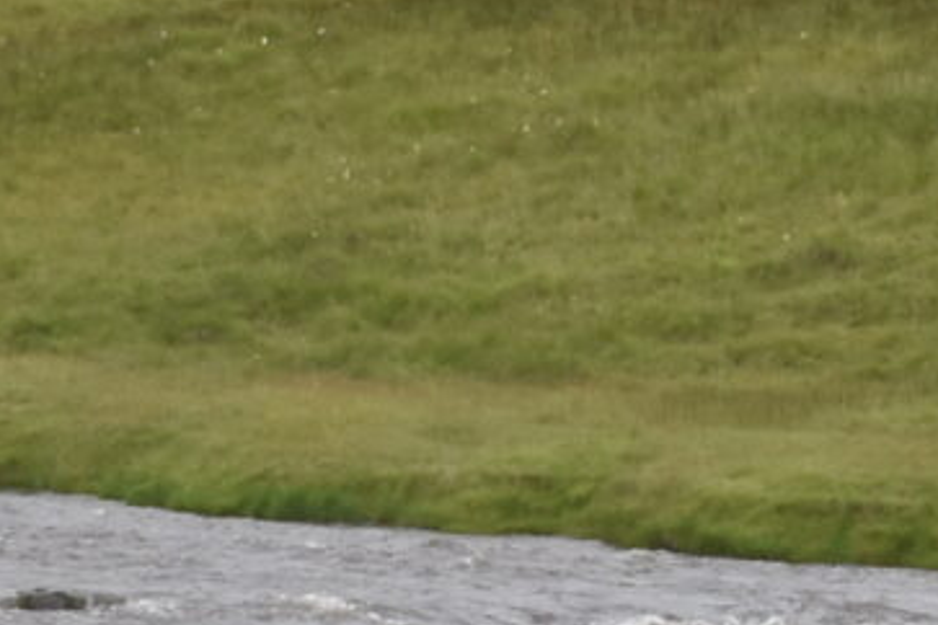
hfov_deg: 4.3
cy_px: 1699
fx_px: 12415
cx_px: 1297
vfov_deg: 2.8
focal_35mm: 477
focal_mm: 45
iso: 400
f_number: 7.1
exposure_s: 1/400
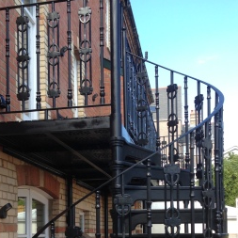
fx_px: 459
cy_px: 203
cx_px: 78
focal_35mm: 59
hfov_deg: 28.9
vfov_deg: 28.2
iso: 50
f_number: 2.4
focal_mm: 4.13
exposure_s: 1/323
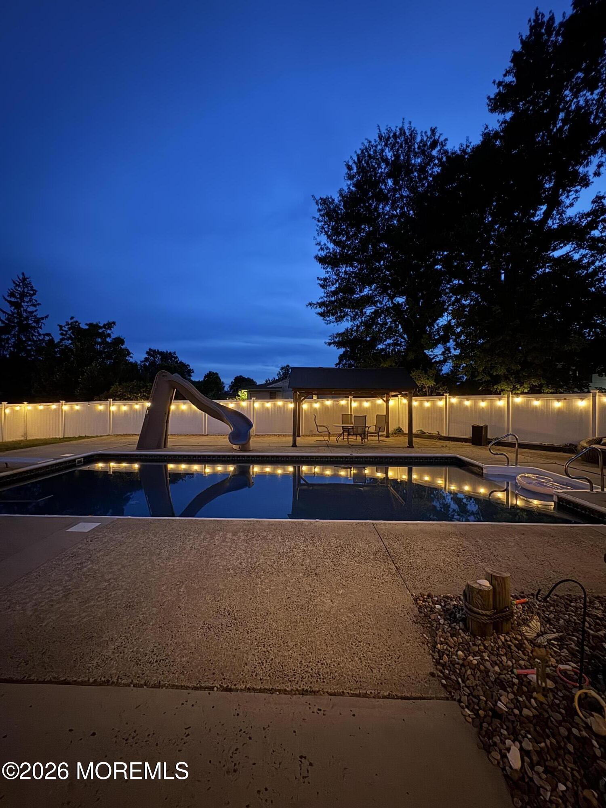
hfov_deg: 85.7
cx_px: 303
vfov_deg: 102.1
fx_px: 327
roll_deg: +0.2
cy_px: 404
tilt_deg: +0.0
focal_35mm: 14
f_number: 2.2
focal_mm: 2.22
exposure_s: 1/12
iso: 1000
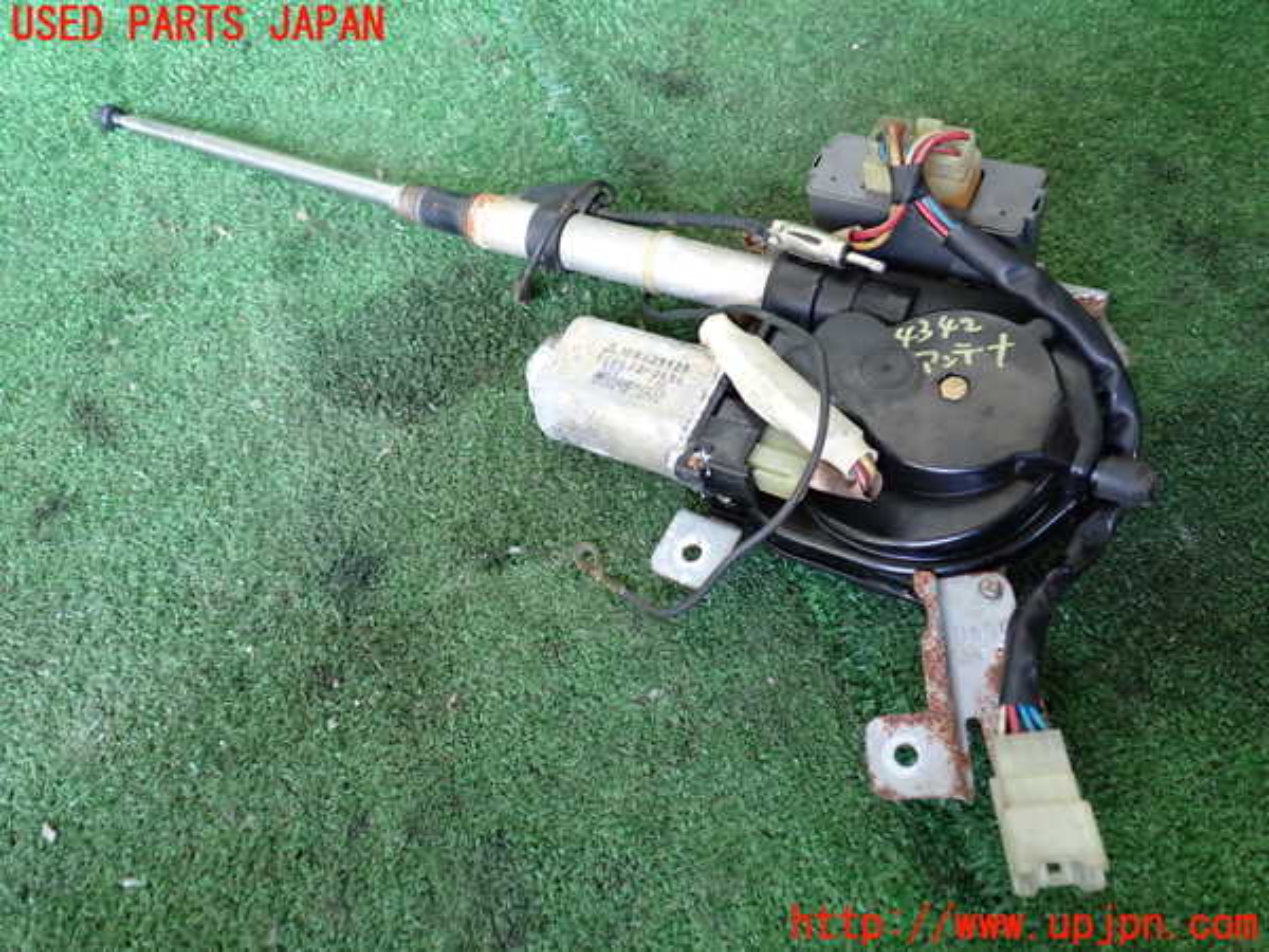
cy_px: 476
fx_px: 1100
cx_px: 634
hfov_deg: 60.0
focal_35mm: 30
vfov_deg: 46.8
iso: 400
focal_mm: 5.4
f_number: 2.3
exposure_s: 1/60
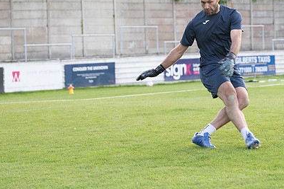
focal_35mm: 152
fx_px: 1199
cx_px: 190
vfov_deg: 9.0
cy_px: 76
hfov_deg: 13.5
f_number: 3.2
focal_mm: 70
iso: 1000
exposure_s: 1/500
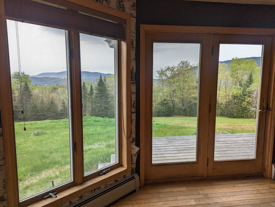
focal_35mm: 24
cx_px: 138
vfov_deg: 56.9
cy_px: 104
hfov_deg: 71.5
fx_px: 191
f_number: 1.85
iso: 45
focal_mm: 6.81
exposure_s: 1/1029
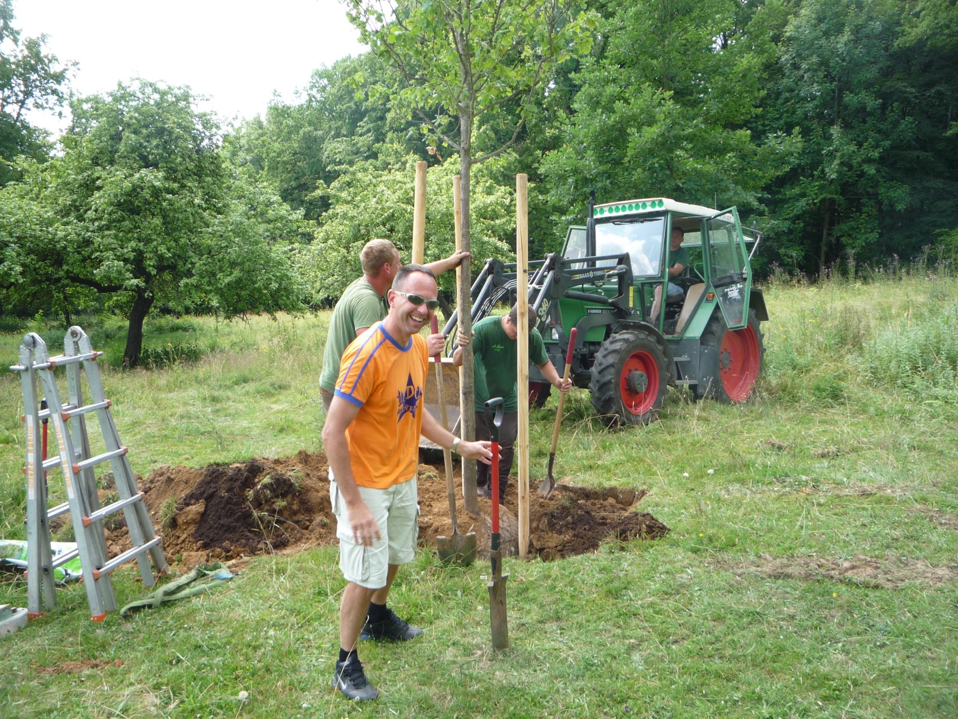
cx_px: 479
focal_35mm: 30
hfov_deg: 60.0
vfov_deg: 46.8
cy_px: 360
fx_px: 830
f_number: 4
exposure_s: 1/100
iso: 100
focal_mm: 5.2
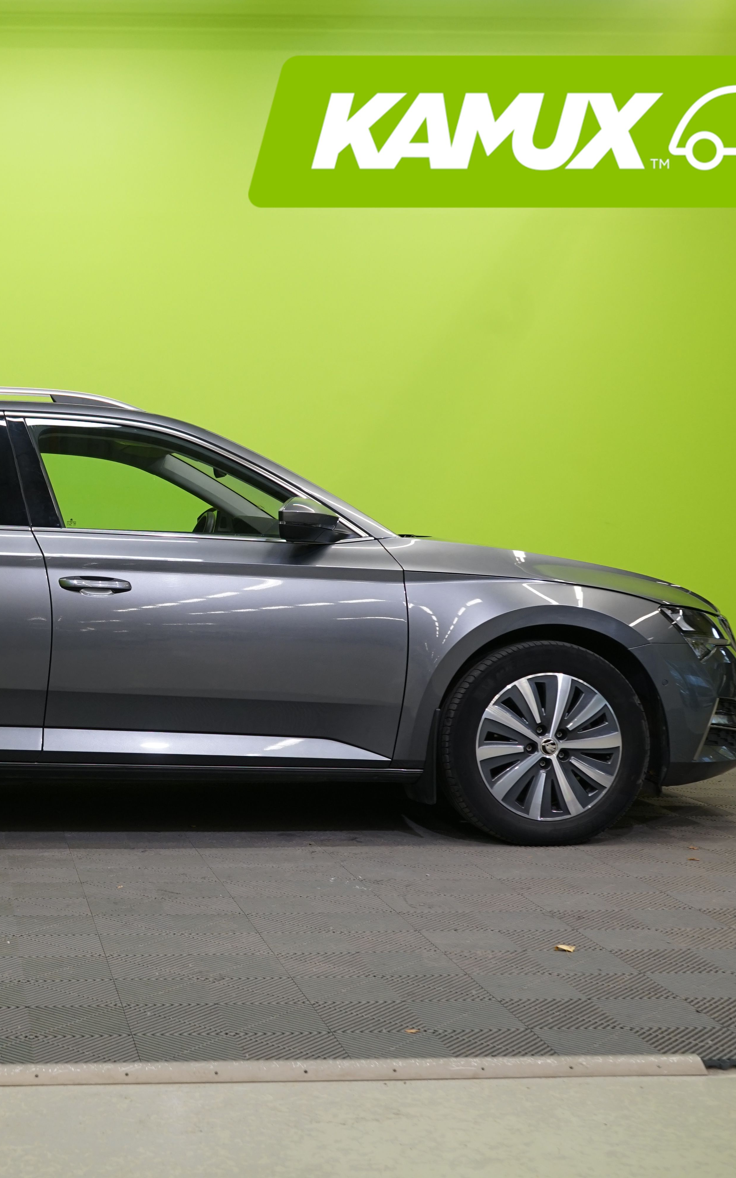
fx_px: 1572
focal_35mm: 49
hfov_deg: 25.3
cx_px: 28
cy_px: 589
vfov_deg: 41.1
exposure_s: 1/30
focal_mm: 32
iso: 640
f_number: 6.3
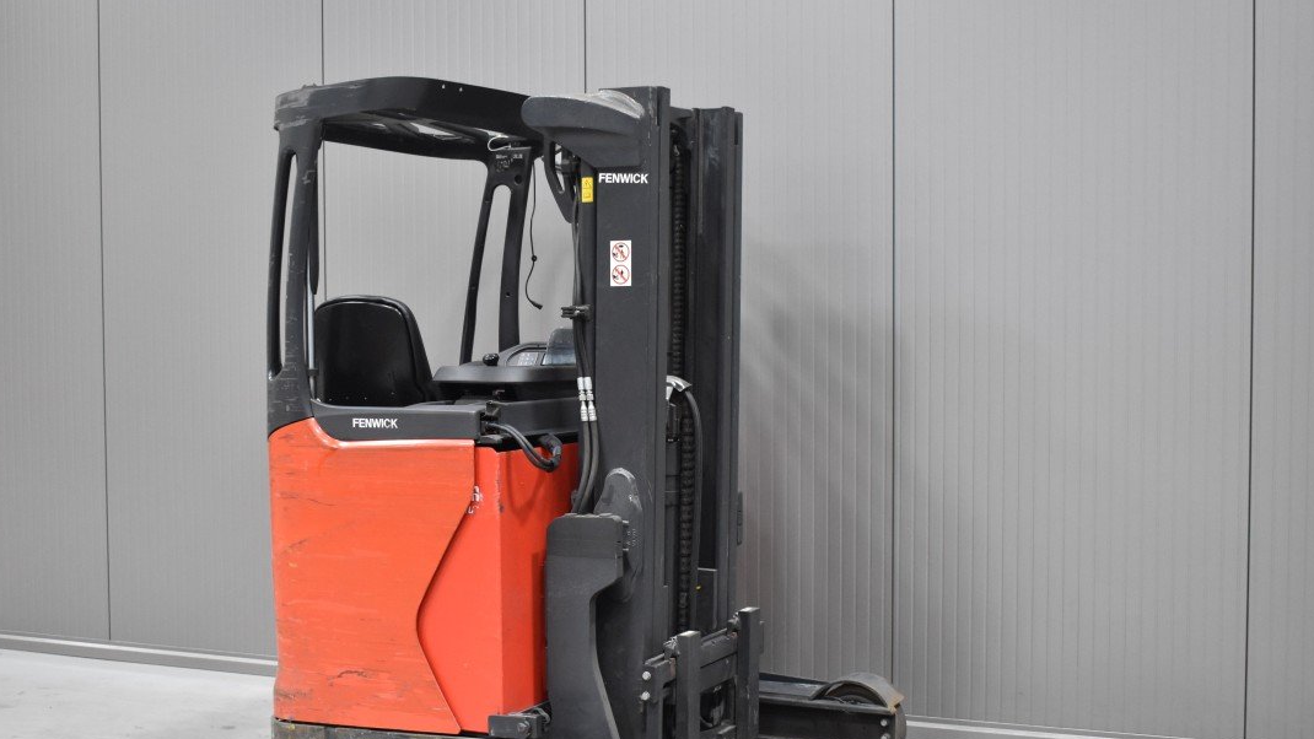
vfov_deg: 25.1
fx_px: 1658
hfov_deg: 43.2
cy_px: 441
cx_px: 583
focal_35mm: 48
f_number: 5
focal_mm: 27
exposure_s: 1/40
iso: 1600
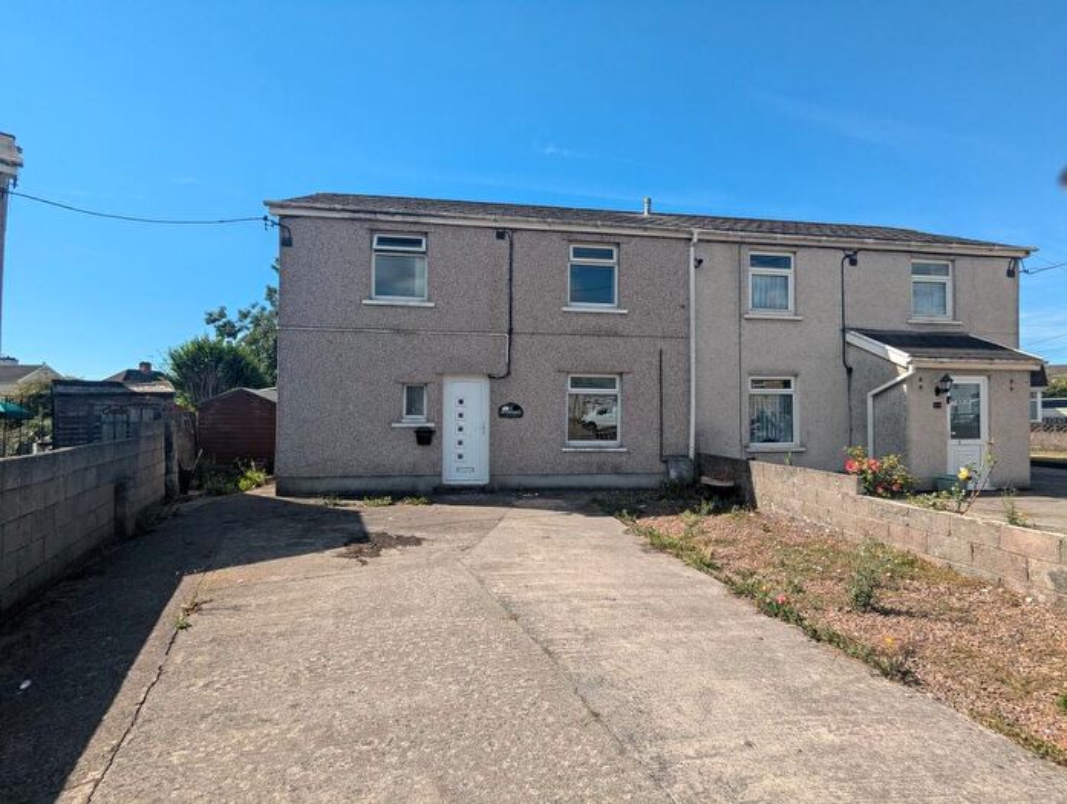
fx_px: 494
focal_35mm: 16
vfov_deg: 78.3
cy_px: 402
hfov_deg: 94.4
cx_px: 534
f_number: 2.2
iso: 48
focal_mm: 2.35
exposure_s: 1/1385
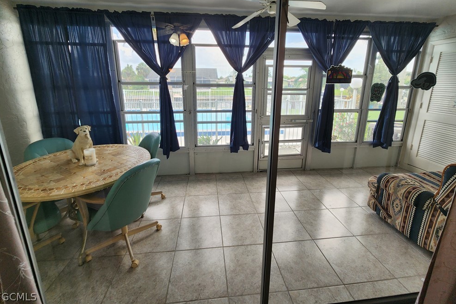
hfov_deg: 104.3
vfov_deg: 80.6
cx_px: 229
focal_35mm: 14
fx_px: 177
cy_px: 127
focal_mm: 2.2
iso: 64
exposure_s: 1/120
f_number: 2.2
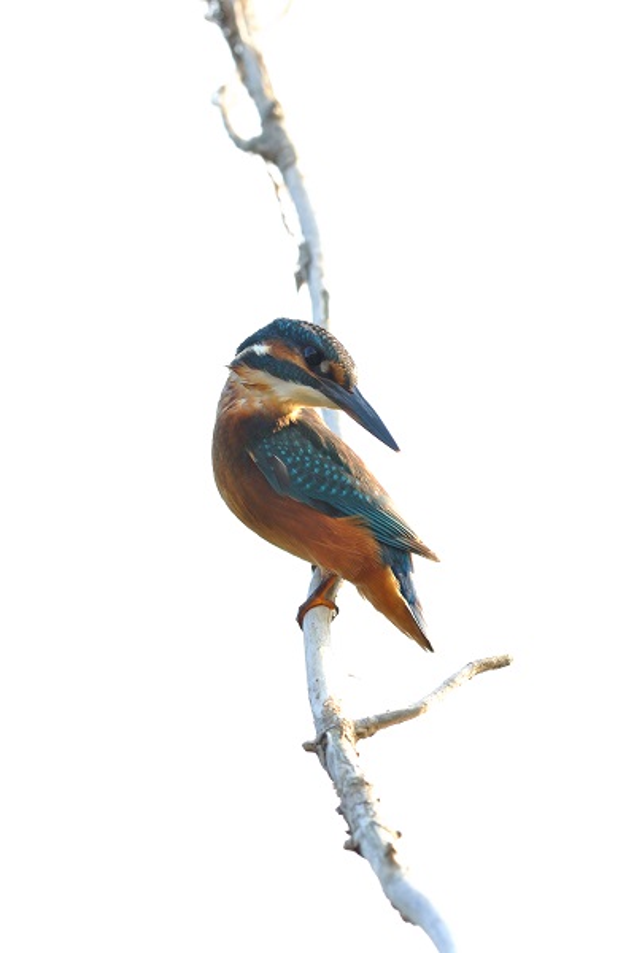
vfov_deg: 4.6
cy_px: 476
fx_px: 11907
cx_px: 317
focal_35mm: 450
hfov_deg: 3.0
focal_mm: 300
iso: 200
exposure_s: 1/160
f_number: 8
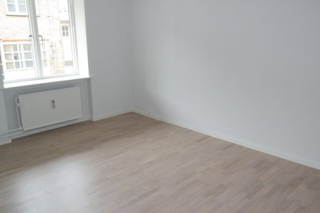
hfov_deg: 61.9
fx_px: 267
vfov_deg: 43.6
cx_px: 160
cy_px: 106
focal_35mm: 30
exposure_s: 1/40
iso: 400
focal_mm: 20
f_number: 4.5
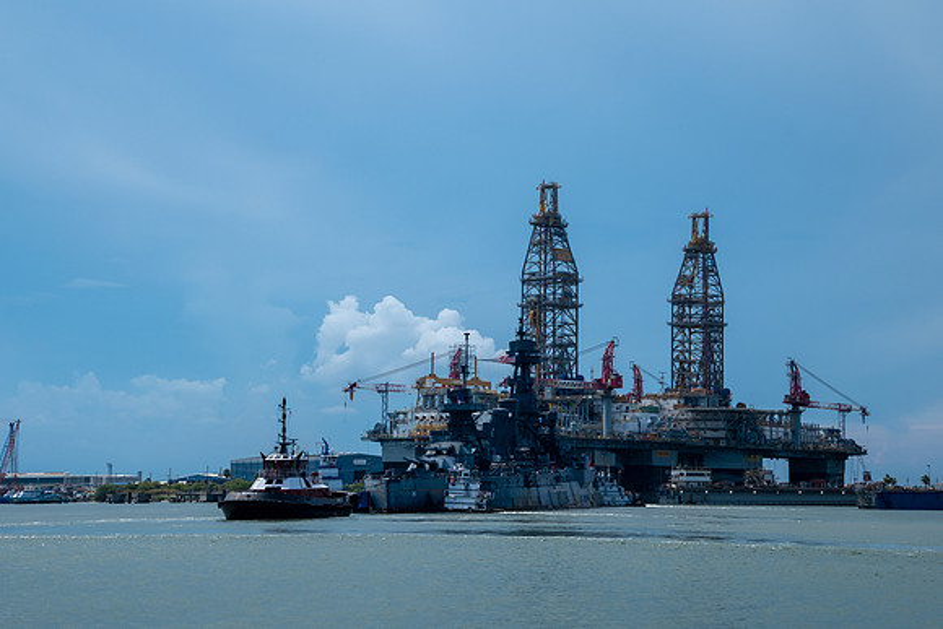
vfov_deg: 19.5
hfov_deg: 28.8
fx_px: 1834
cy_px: 314
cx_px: 472
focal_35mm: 70
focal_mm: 46.6
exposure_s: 1/350
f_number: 11
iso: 160
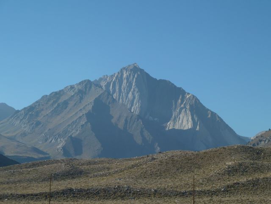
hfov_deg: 21.8
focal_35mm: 90
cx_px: 136
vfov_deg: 16.4
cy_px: 102
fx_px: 705
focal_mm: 14.7
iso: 80
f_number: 4.3
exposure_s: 1/500
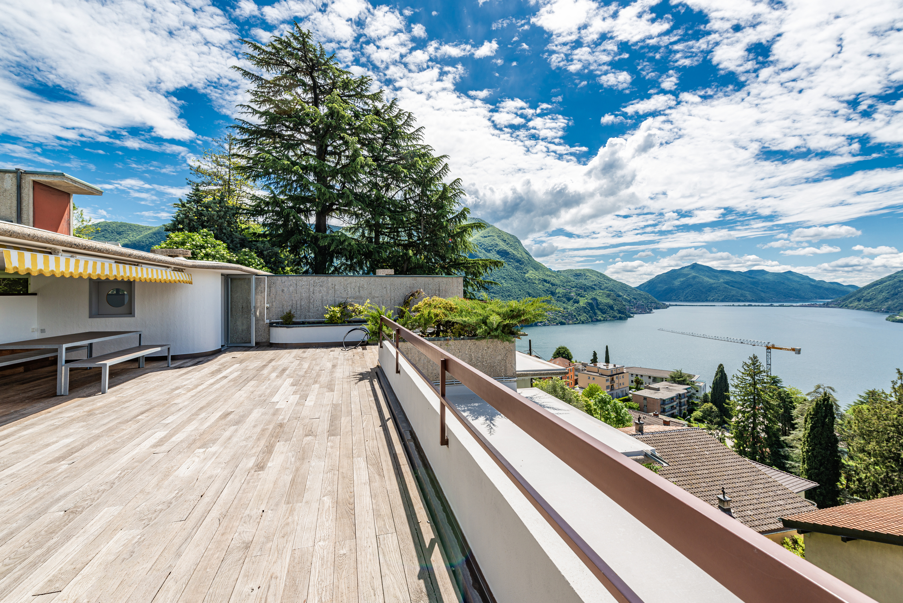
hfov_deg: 104.2
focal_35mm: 14
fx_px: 351
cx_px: 452
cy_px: 302
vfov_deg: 81.3
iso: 100
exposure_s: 1/200
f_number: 9
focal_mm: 14
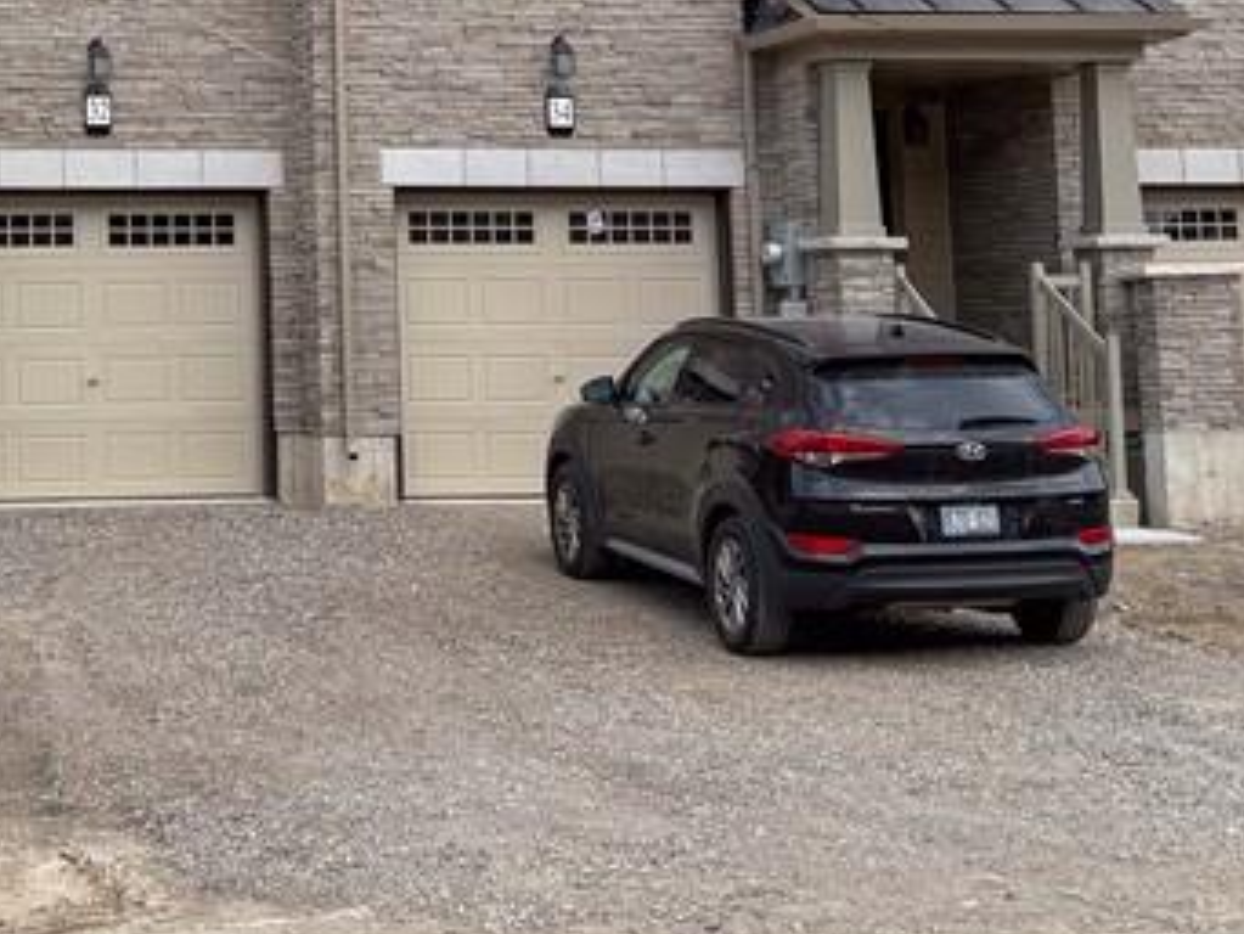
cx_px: 88
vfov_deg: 18.3
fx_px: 2804
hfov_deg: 24.2
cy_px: -66
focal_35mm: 78
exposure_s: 1/1600
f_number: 1.6
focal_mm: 5.96
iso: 50
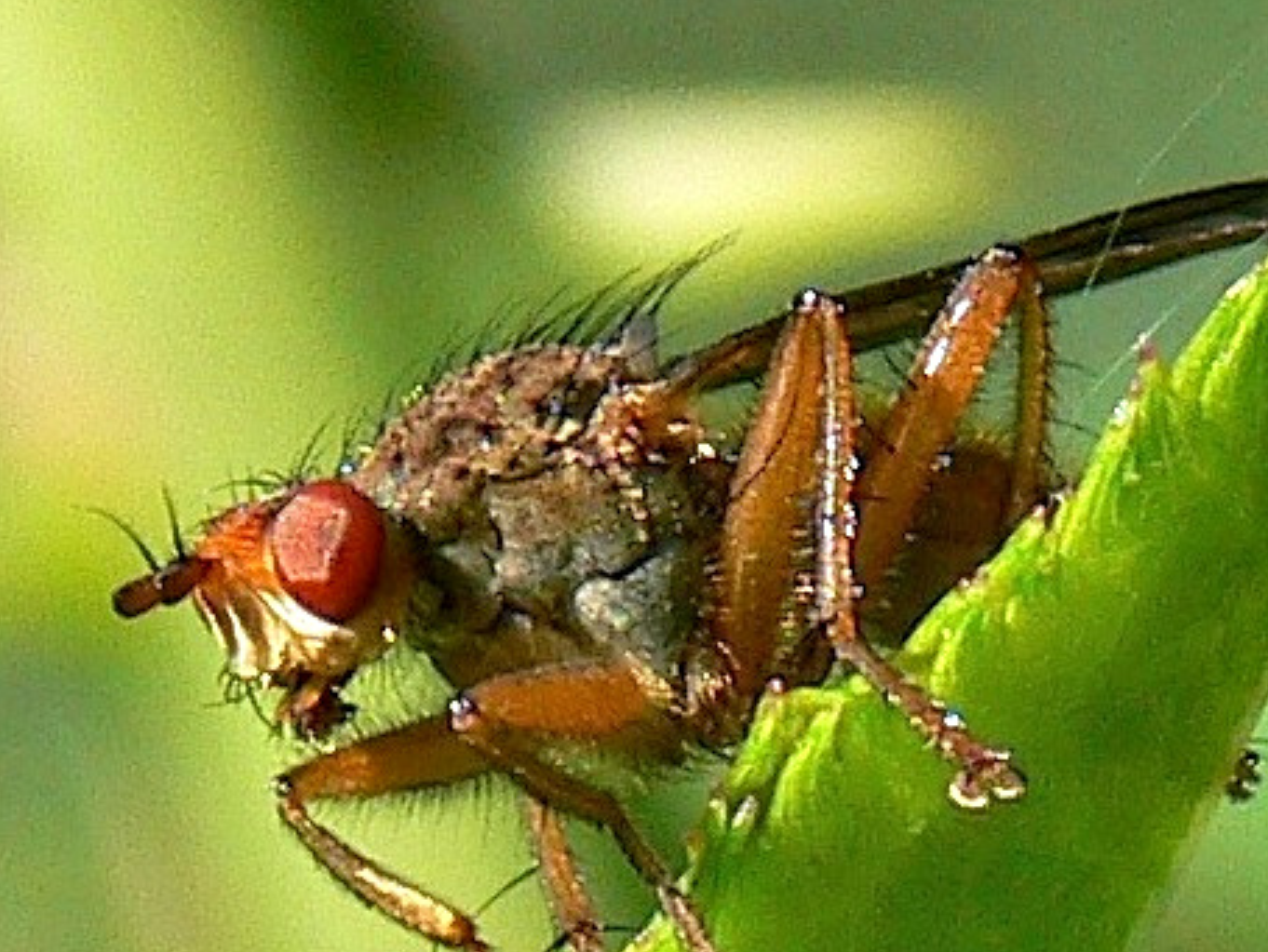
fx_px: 8429
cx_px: 690
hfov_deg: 8.6
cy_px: 634
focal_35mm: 230
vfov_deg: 6.5
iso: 80
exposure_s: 1/160
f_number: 5.6
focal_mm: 25.8
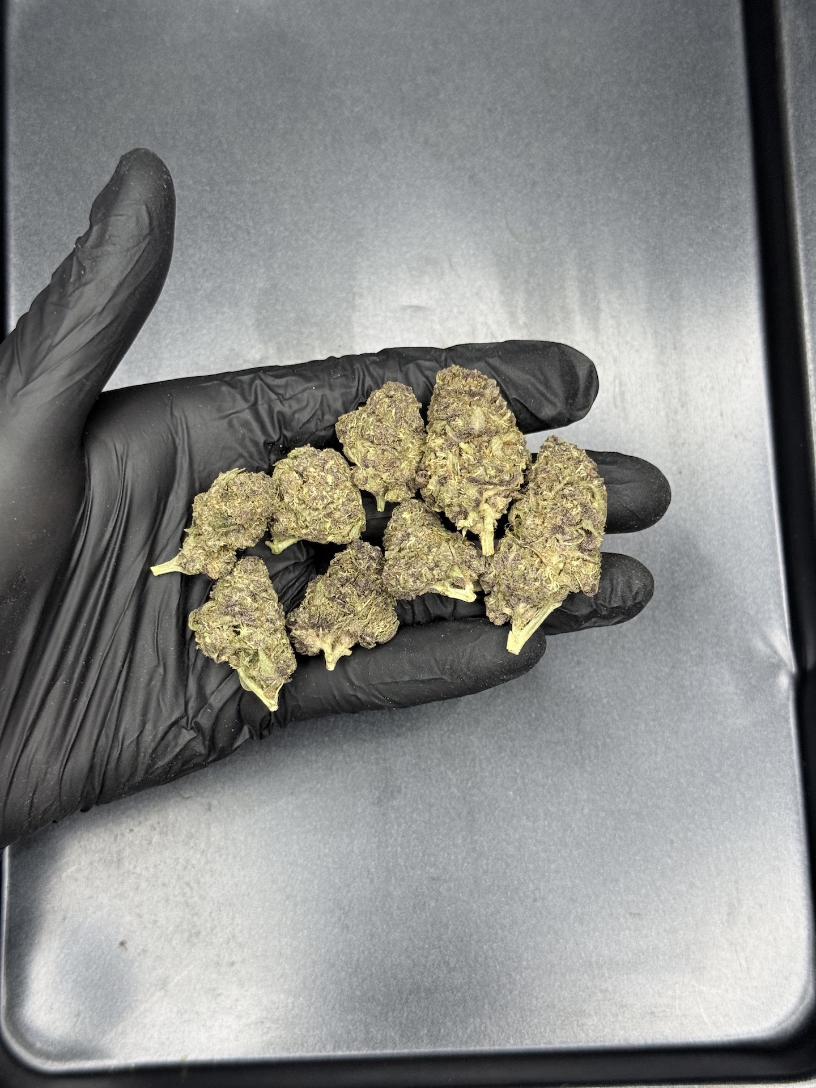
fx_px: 1509
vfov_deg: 39.7
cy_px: 544
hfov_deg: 30.3
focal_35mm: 48
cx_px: 408
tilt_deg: -80.4
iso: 125
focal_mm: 6.76
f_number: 1.78
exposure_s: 1/60
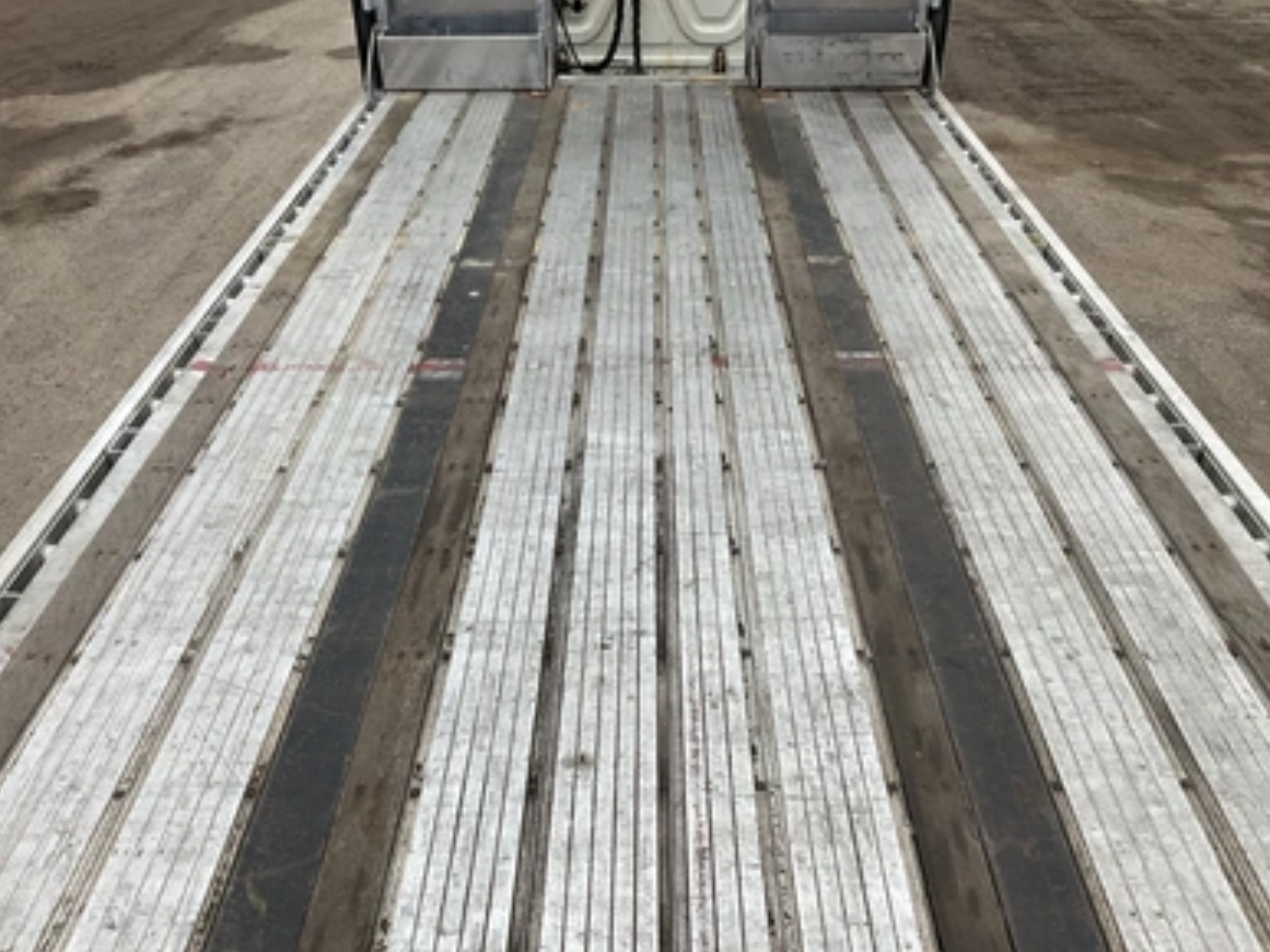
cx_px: 646
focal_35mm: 30
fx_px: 1100
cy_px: 476
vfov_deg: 46.8
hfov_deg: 60.0
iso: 25
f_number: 1.8
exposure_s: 1/674
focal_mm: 3
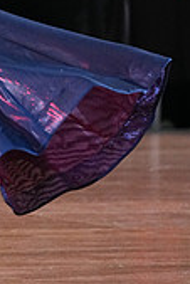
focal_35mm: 616
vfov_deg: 3.3
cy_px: -76
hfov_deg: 2.2
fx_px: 4866
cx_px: -107
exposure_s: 1/400
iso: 6400
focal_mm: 180
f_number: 4.5
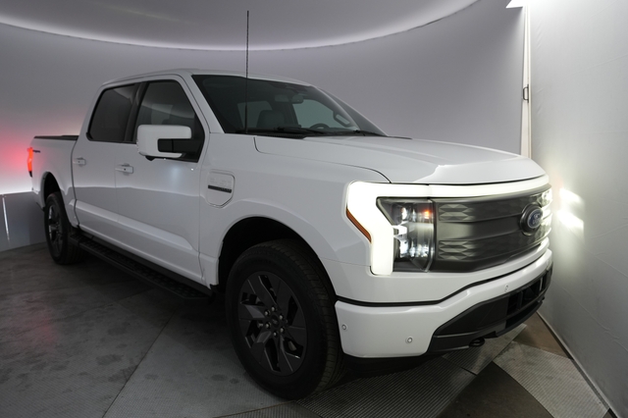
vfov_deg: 53.1
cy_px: 209
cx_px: 314
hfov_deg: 73.8
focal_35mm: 24
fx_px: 418
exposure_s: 1/160
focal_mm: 24
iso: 800
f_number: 4
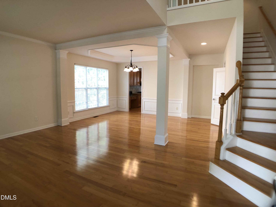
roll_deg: -0.3
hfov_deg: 63.4
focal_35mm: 28
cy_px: 104
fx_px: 223
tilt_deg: -6.1
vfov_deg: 49.7
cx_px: 138
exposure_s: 1/30
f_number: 1.8
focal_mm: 4
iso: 20
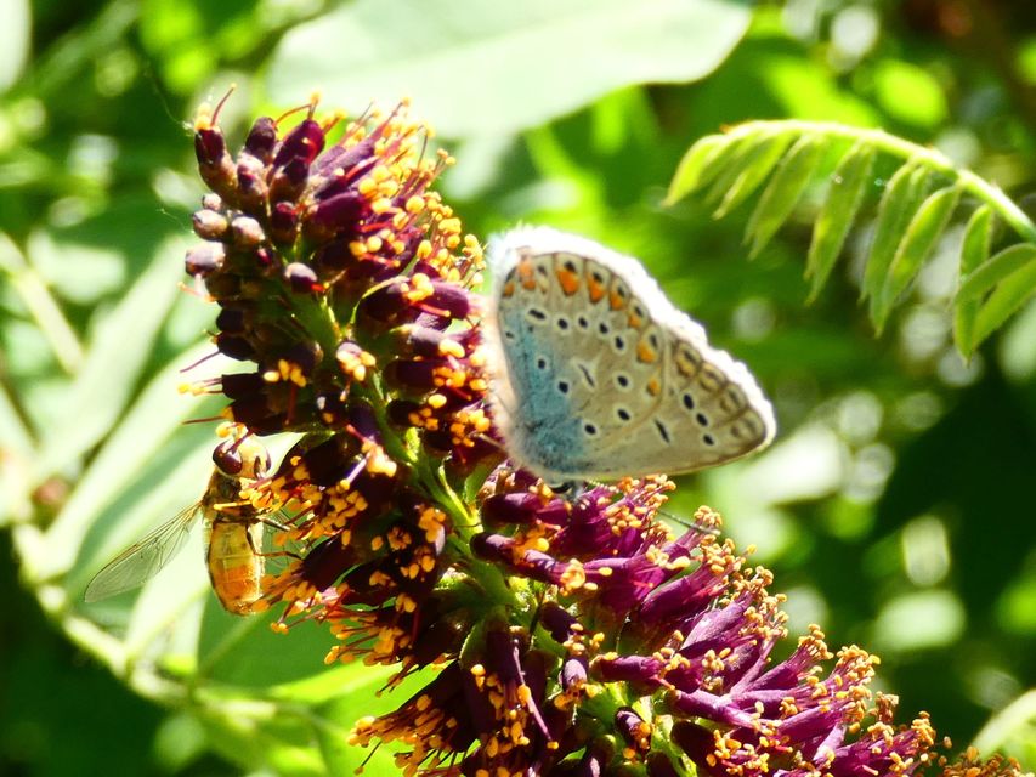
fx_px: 2933
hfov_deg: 20.0
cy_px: 388
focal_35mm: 98
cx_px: 518
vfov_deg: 15.1
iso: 100
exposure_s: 1/80
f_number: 4.8
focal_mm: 17.5
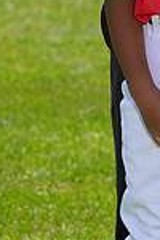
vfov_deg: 3.9
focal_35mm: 521
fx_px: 3473
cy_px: -147
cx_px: 190
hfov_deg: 2.6
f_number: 7.1
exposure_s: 1/250
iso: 100
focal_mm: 135
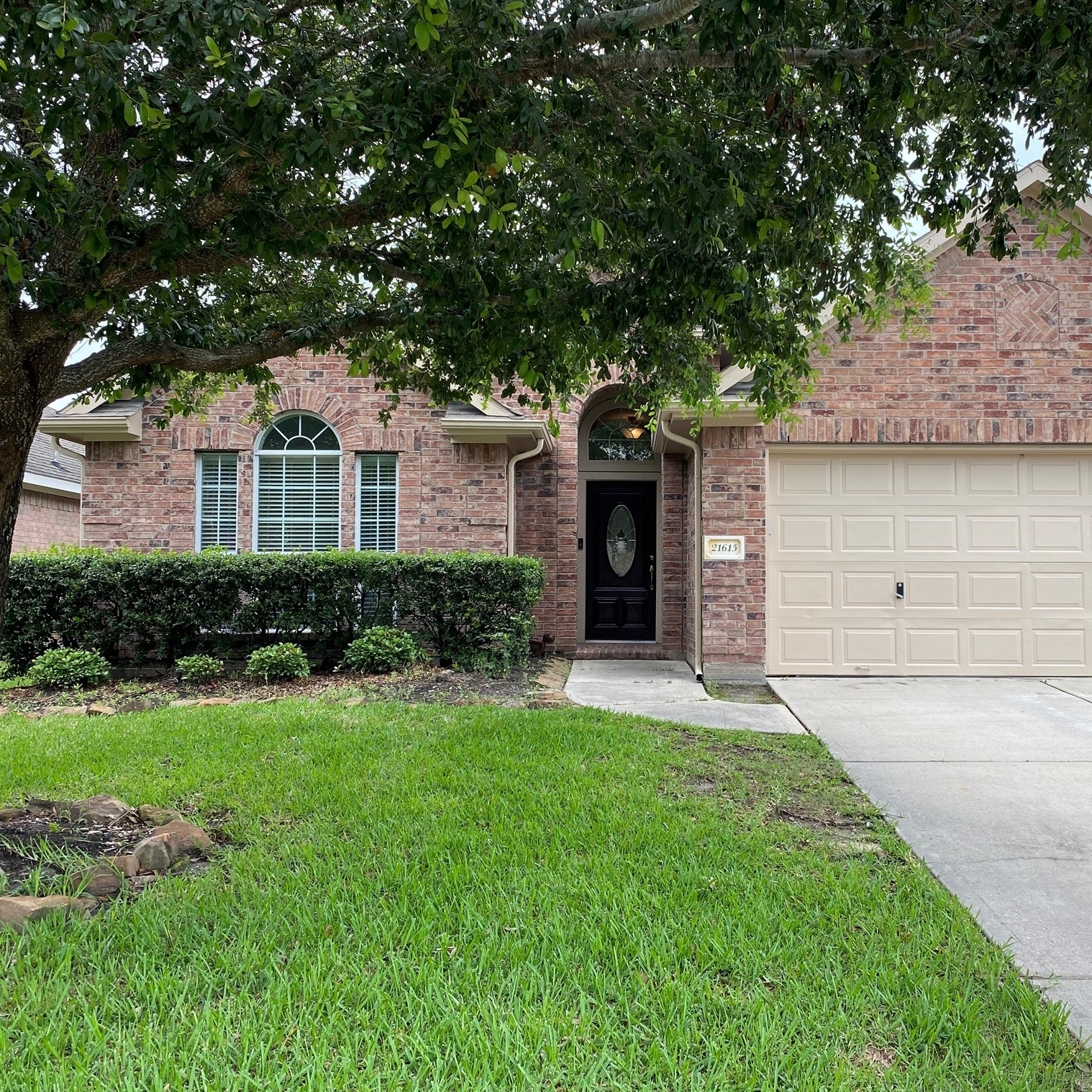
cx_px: 653
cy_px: 547
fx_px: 1106
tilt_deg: +3.2
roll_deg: -0.5
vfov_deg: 52.5
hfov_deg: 52.2
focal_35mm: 31
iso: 32
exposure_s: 1/662
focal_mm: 4.25
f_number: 1.8
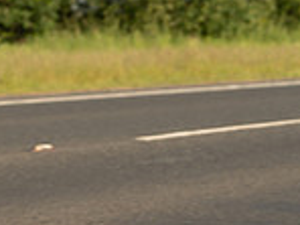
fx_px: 2513
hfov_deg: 6.7
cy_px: -23
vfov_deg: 5.1
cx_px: -266
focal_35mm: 290
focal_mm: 77
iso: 125
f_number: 4
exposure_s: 1/500
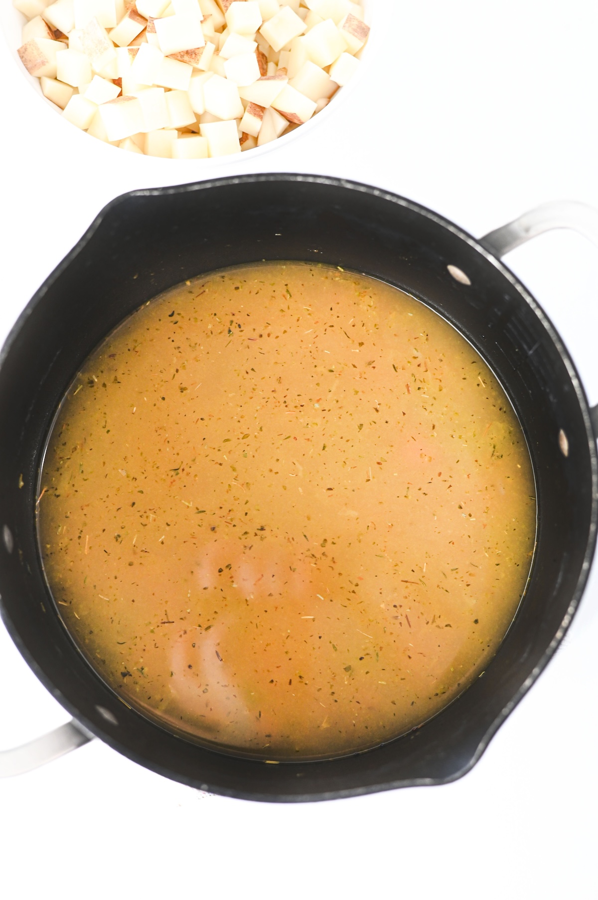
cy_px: 450
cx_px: 299
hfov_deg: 27.0
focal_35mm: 50
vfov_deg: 39.6
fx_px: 1248
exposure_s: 1/125
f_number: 4
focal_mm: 50
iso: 1400
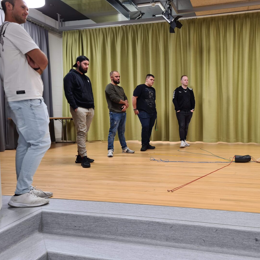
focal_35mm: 31
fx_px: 263
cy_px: 129
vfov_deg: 52.5
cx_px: 170
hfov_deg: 51.7
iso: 64
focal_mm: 5.4
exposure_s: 1/50
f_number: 1.8
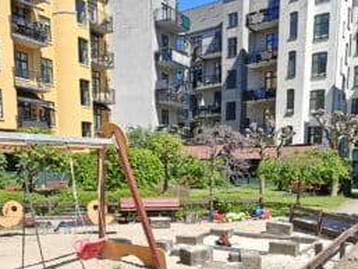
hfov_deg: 50.0
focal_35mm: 37
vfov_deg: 36.7
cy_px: 233
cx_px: 155
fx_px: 383
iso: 64
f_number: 2.2
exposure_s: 1/869
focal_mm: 2.59
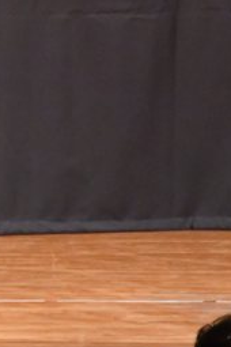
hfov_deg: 1.8
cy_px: 87
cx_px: -249
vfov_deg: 2.7
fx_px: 7459
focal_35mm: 775
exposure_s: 1/400
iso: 8000
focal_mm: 170
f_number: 5.6
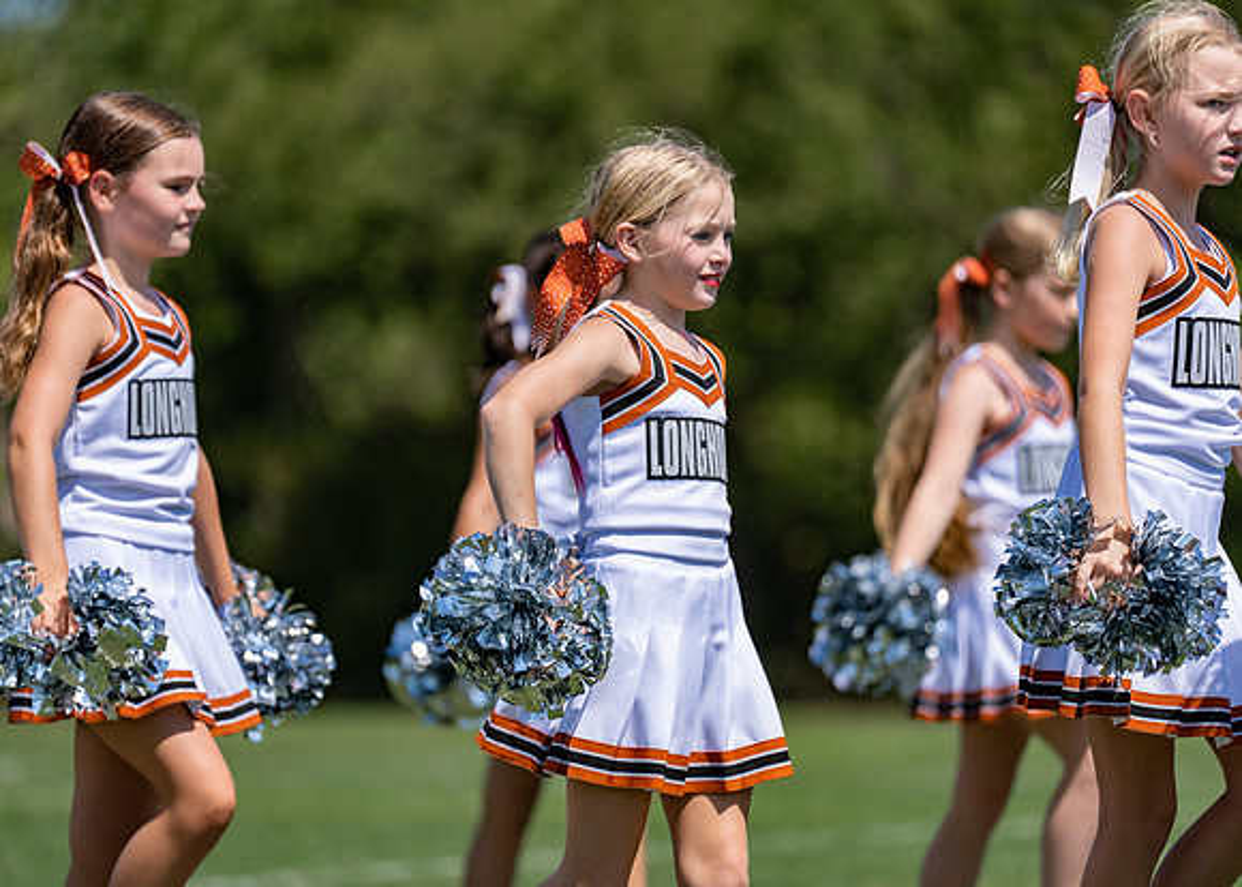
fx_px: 7476
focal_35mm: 212
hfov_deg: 9.5
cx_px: 621
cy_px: 444
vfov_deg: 6.8
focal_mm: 200
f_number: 2.8
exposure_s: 1/2500
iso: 100
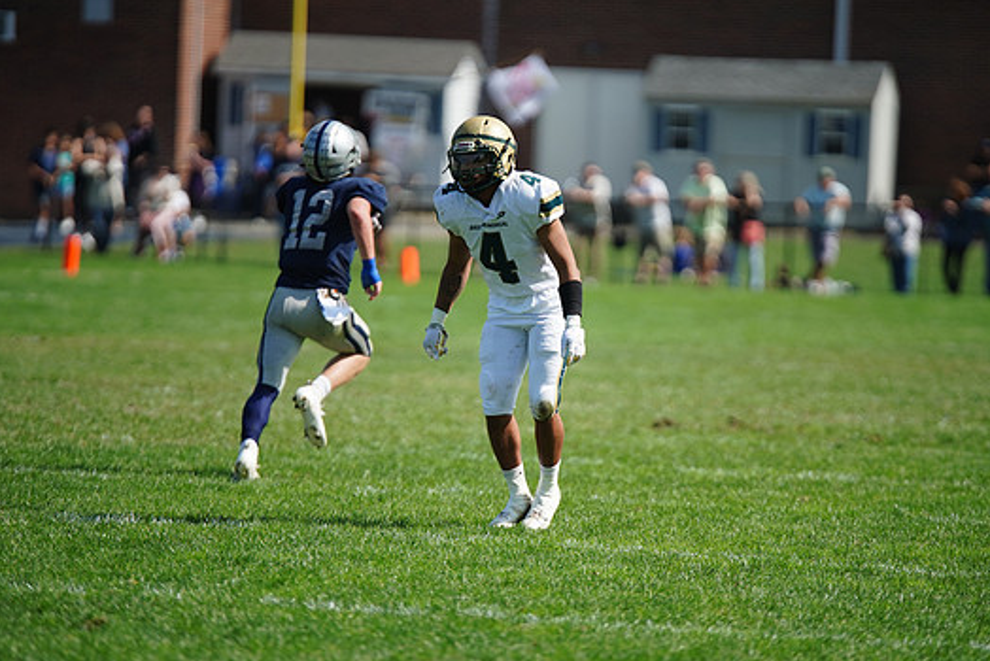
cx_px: 525
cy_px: 320
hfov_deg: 6.2
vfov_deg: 4.1
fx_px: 9135
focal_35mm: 332
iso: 400
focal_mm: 300
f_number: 2.8
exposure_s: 1/4000
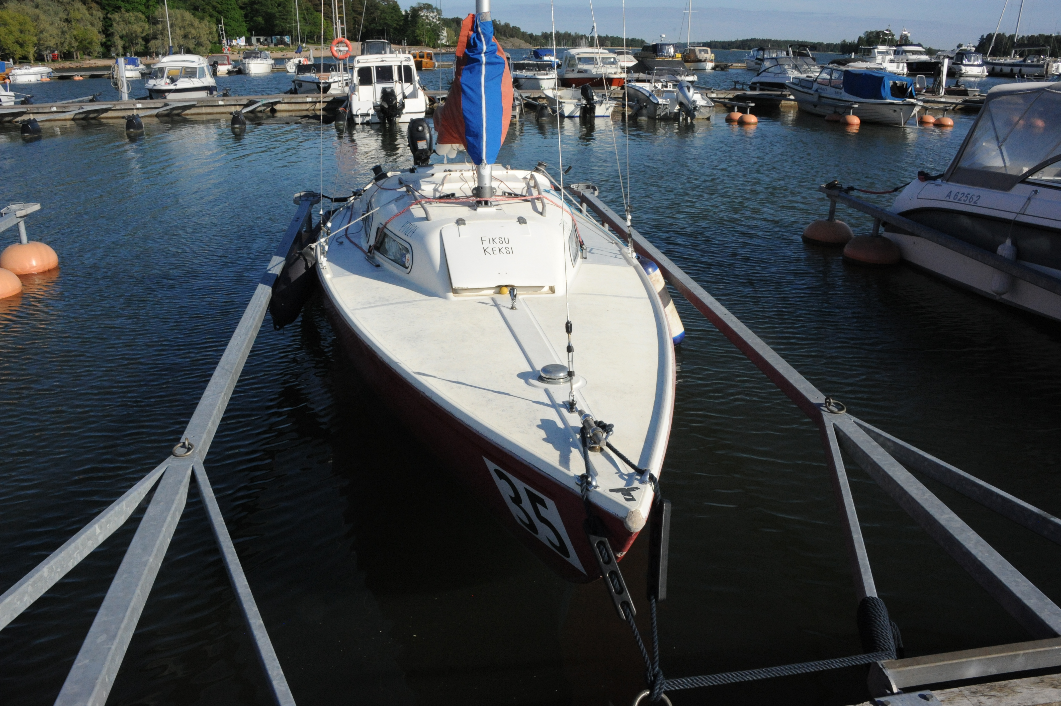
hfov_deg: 65.5
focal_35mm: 28
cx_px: 530
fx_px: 825
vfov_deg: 46.3
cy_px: 353
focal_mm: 28
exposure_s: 1/1600
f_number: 20
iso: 3200
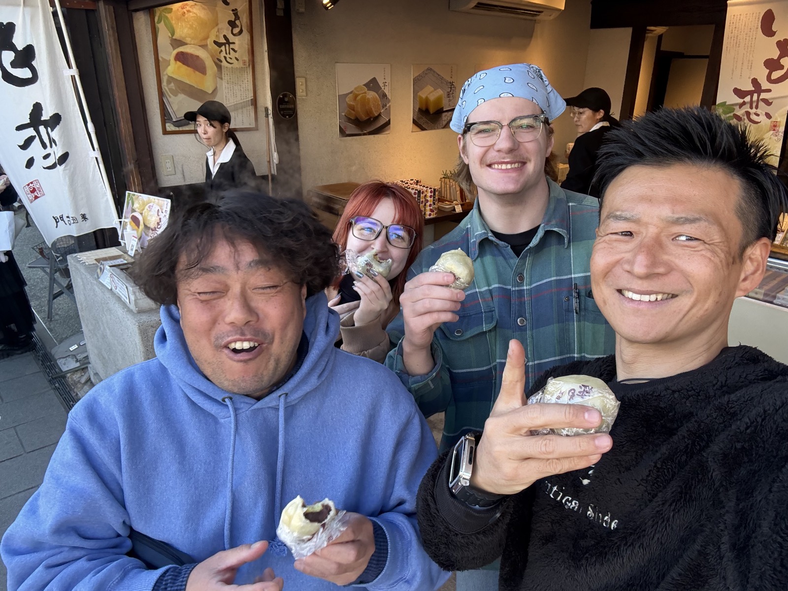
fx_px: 524
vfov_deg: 58.9
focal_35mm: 23
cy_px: 296
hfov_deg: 73.9
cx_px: 394
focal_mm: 2.69
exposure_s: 1/122
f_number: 1.9
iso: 32
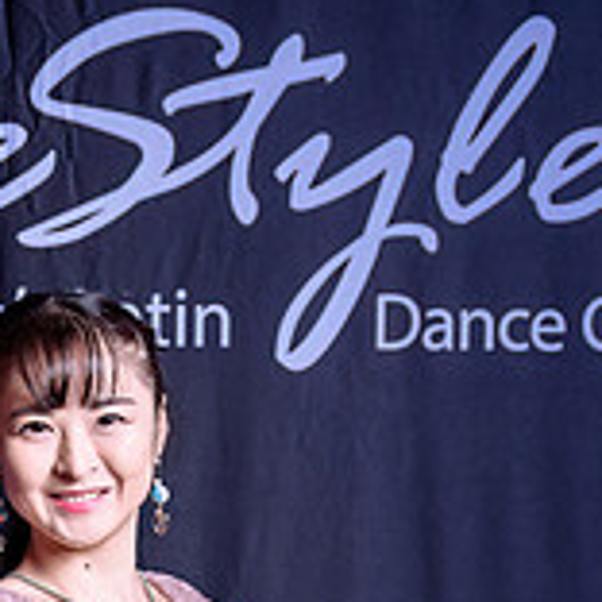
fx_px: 2676
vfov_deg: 12.5
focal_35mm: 136
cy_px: 724
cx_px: -104
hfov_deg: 12.6
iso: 125
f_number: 4
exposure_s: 1/160
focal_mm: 43
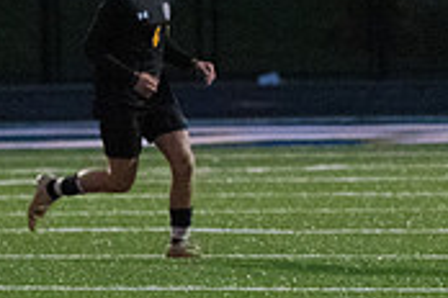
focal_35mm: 974
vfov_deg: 1.4
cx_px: 669
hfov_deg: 2.1
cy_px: 113
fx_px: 12120
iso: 6400
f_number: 4.5
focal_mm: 195
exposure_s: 1/1250
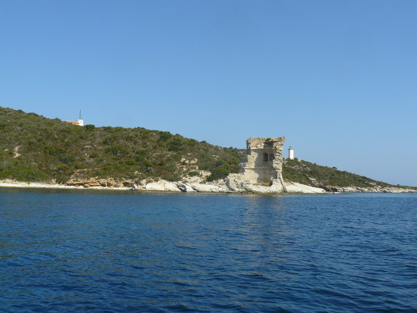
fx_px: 434
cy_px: 156
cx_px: 208
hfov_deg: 51.4
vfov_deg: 39.7
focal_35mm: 36
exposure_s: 1/500
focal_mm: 6
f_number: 5.6
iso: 100
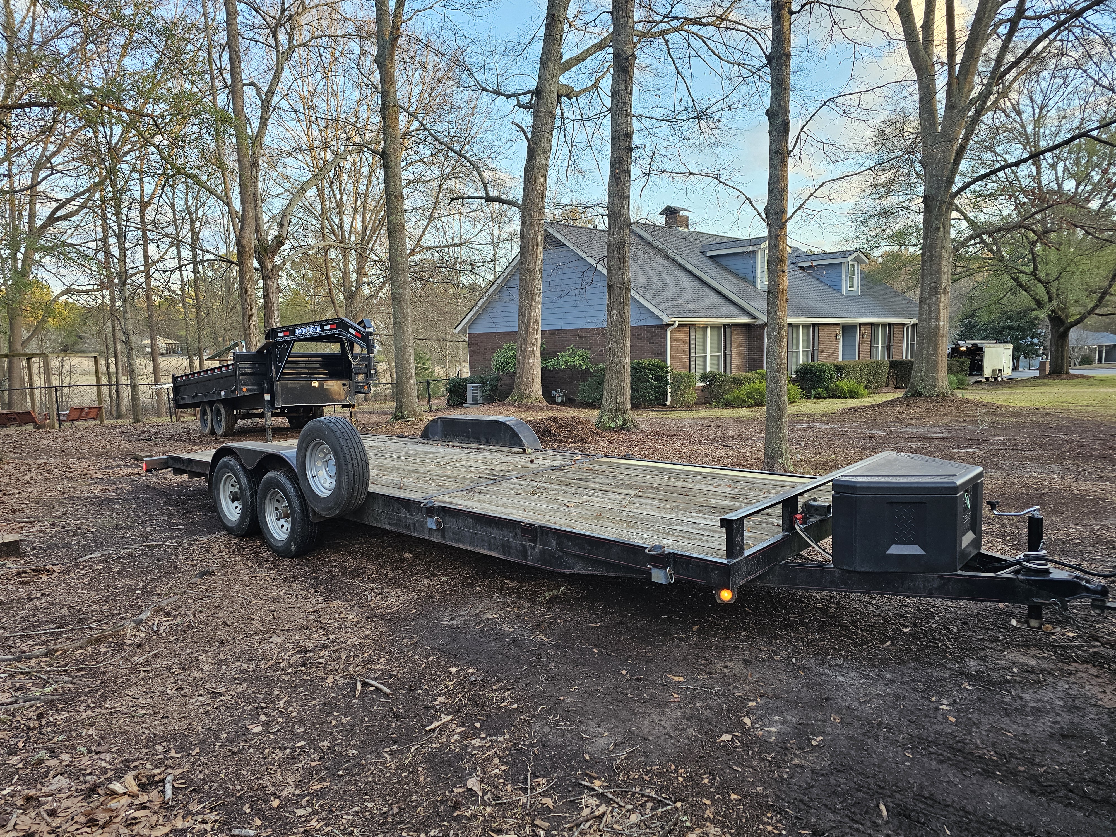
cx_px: 558
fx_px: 742
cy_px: 418
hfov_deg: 73.9
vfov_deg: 58.9
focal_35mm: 23
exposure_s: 1/180
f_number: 1.7
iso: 125
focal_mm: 6.3
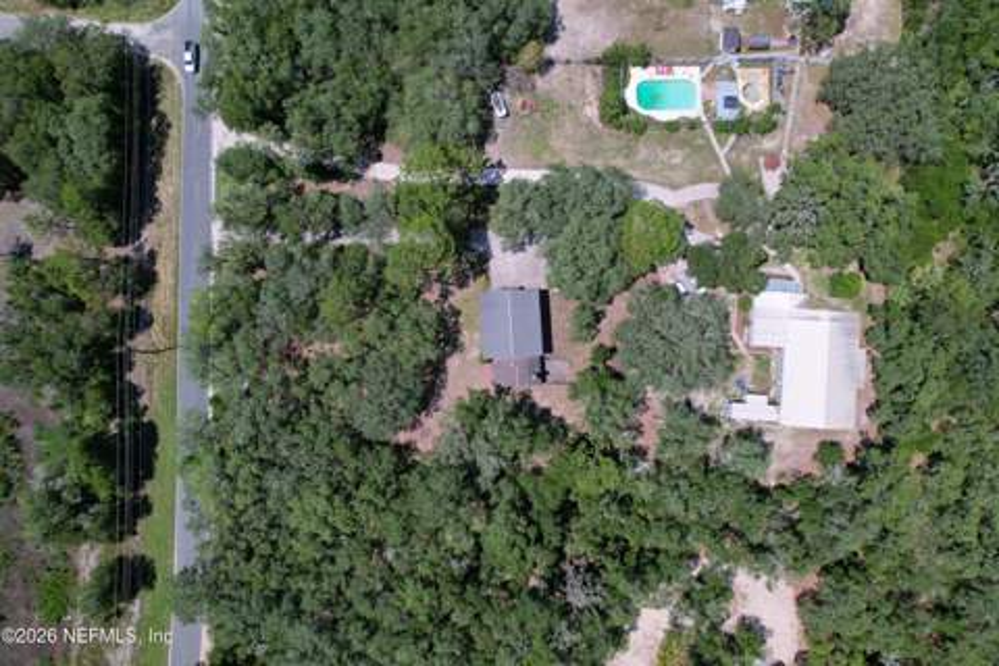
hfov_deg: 78.6
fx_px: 610
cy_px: 333
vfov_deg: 57.2
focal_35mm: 22
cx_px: 500
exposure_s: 1/90
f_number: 2.8
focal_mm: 8.38
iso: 100
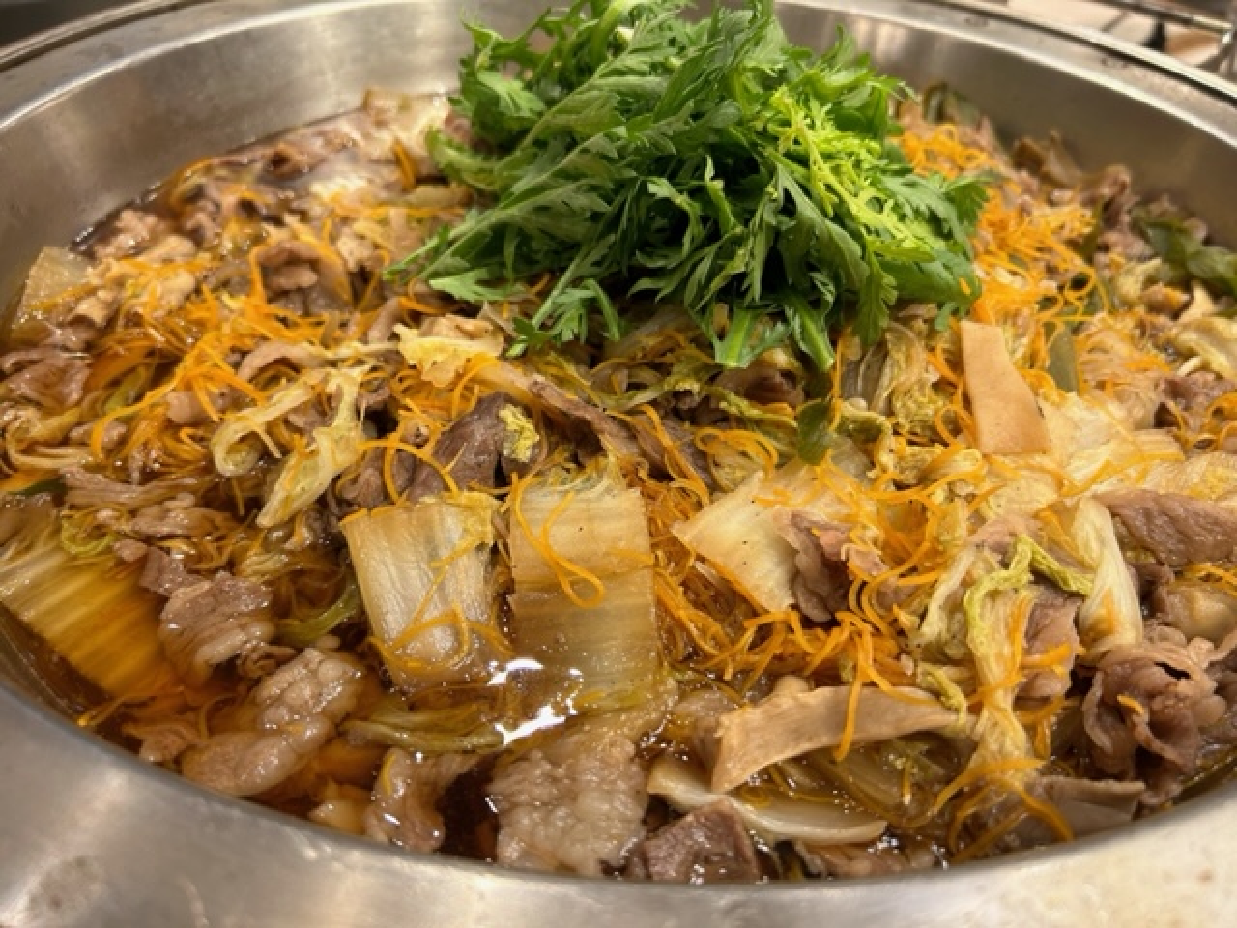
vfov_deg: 53.1
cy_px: 464
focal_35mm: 26
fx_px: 929
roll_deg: -2.2
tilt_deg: -41.9
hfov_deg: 67.3
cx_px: 618
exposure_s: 1/100
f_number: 1.5
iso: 125
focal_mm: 5.7
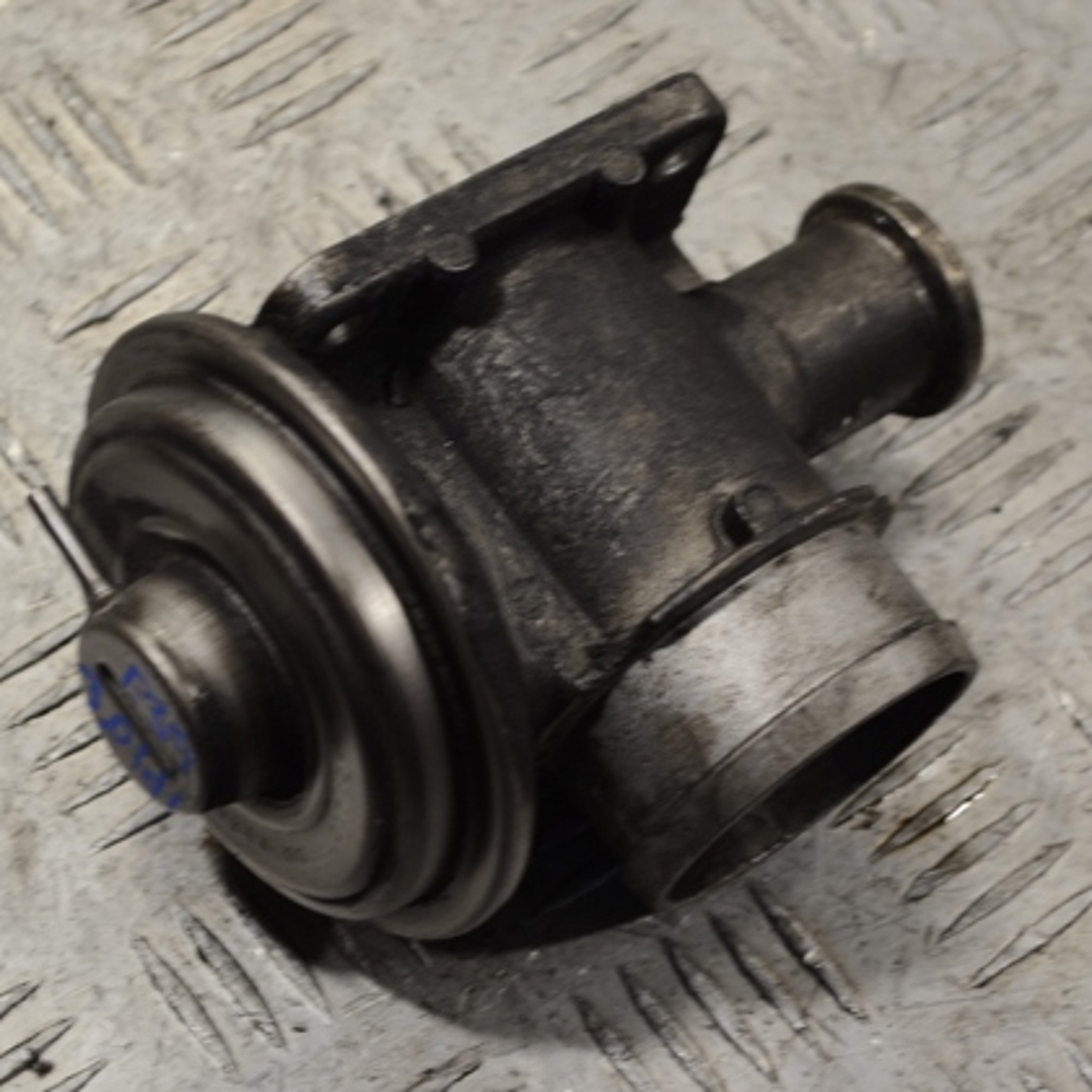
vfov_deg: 16.3
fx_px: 3806
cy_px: 550
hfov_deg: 16.3
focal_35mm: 107
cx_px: 563
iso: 160
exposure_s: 1/30
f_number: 5.6
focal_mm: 55
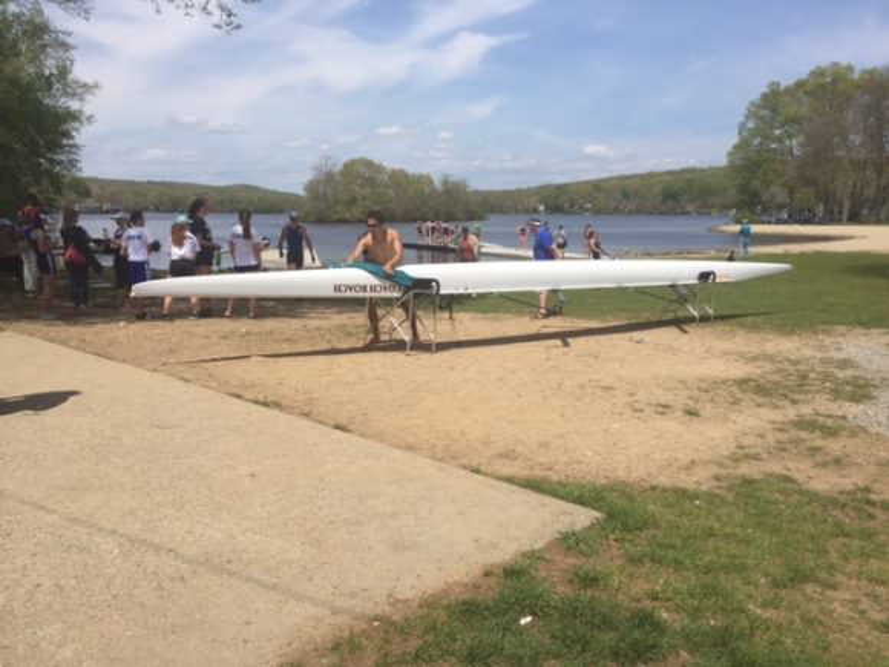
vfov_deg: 48.2
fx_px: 745
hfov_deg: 61.7
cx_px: 444
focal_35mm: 29
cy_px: 334
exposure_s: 1/3300
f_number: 2.2
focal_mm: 4.15
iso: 32
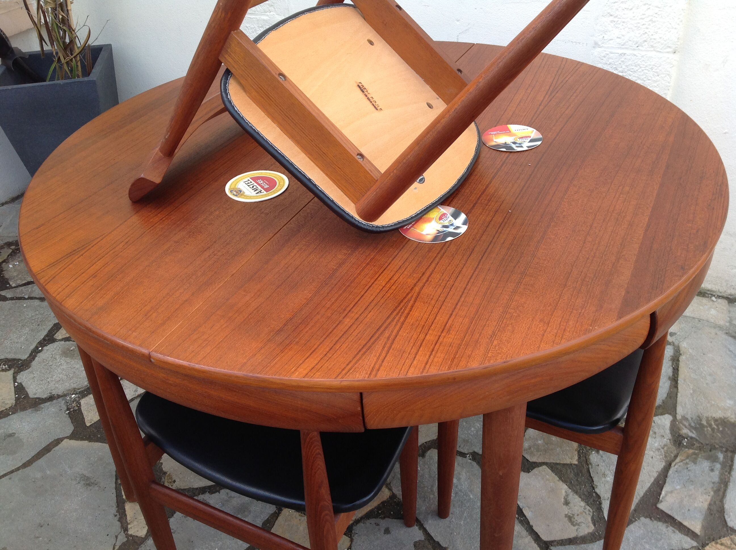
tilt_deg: -35.5
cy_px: 275
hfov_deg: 52.7
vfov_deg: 40.6
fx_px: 743
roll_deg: +3.8
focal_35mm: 35
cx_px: 368
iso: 50
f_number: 2.4
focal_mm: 4.28
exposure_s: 1/120
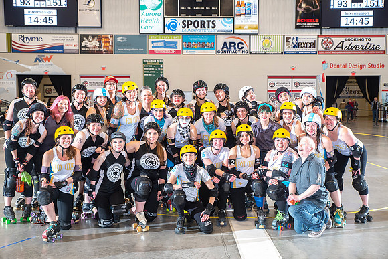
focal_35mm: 46
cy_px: 130
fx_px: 496
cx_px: 194
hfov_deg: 42.7
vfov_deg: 29.3
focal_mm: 46
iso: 500
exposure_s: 1/160
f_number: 5
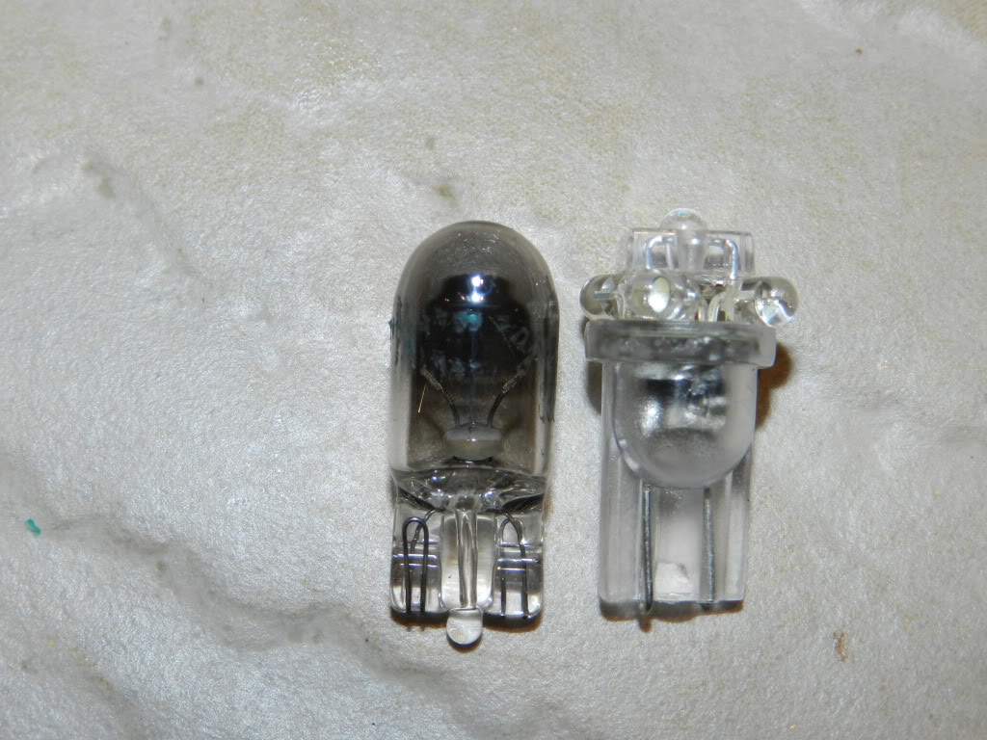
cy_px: 370
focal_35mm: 68
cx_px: 494
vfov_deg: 21.6
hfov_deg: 28.6
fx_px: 1939
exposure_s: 1/60
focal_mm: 12.1
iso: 160
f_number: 4.7
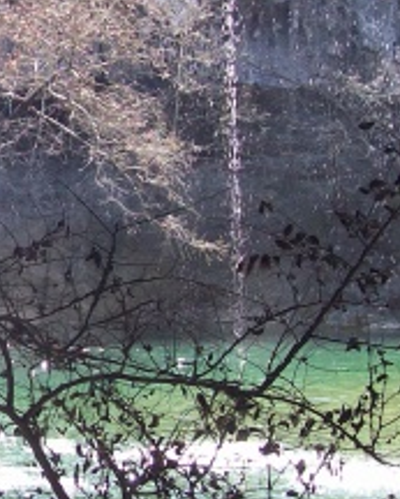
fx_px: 1538
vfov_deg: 18.4
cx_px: -164
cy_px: 231
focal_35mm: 104
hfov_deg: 14.1
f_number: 2.7
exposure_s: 1/185
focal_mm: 6
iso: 80
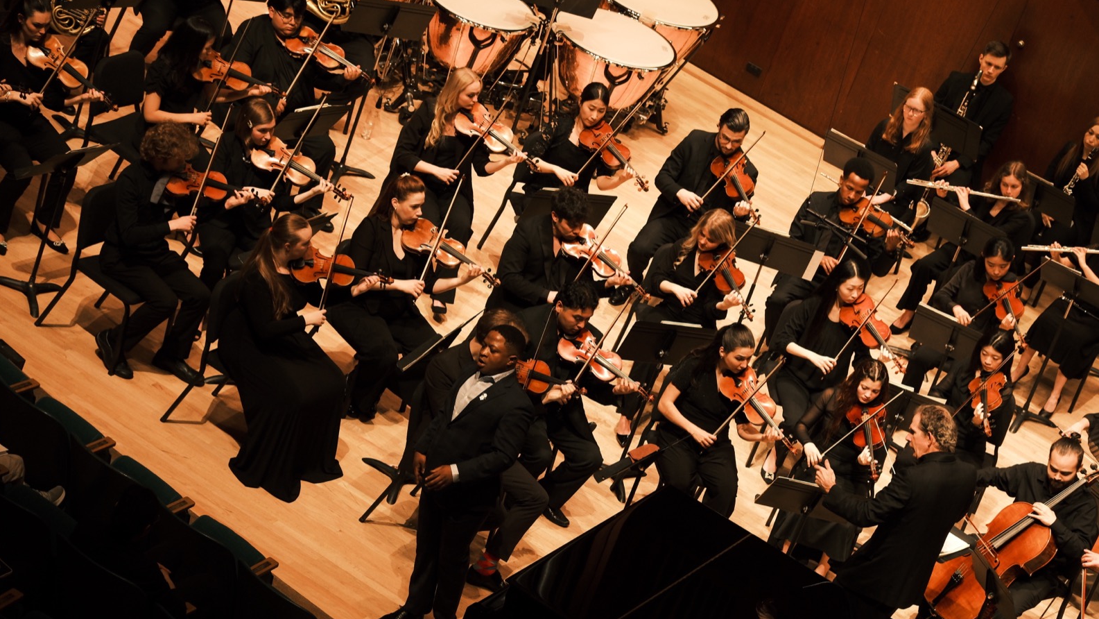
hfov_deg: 19.3
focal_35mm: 111
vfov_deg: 10.9
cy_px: 335
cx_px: 551
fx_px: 3235
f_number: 4
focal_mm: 70
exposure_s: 1/105
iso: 1250
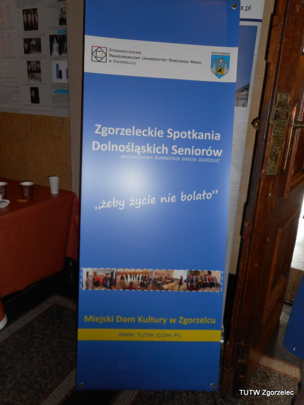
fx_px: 293
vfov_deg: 69.4
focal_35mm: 25
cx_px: 152
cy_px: 202
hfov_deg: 54.9
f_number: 3.7
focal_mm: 4.5
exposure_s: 1/25
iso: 200
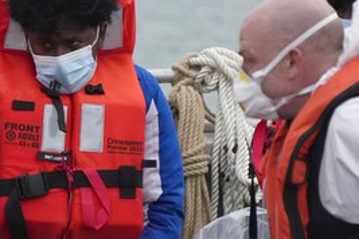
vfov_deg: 0.6
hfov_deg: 0.9
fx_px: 22924
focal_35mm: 2299
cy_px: 334
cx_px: -214
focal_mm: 400
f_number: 5.6
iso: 640
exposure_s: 1/2000
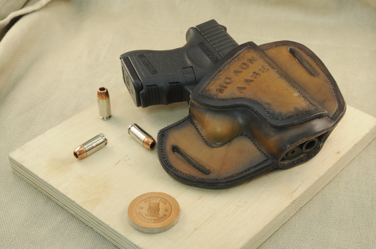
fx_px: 751
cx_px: 188
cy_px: 124
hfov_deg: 28.1
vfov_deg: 18.9
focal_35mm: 72
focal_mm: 48
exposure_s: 1/3
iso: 200
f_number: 11
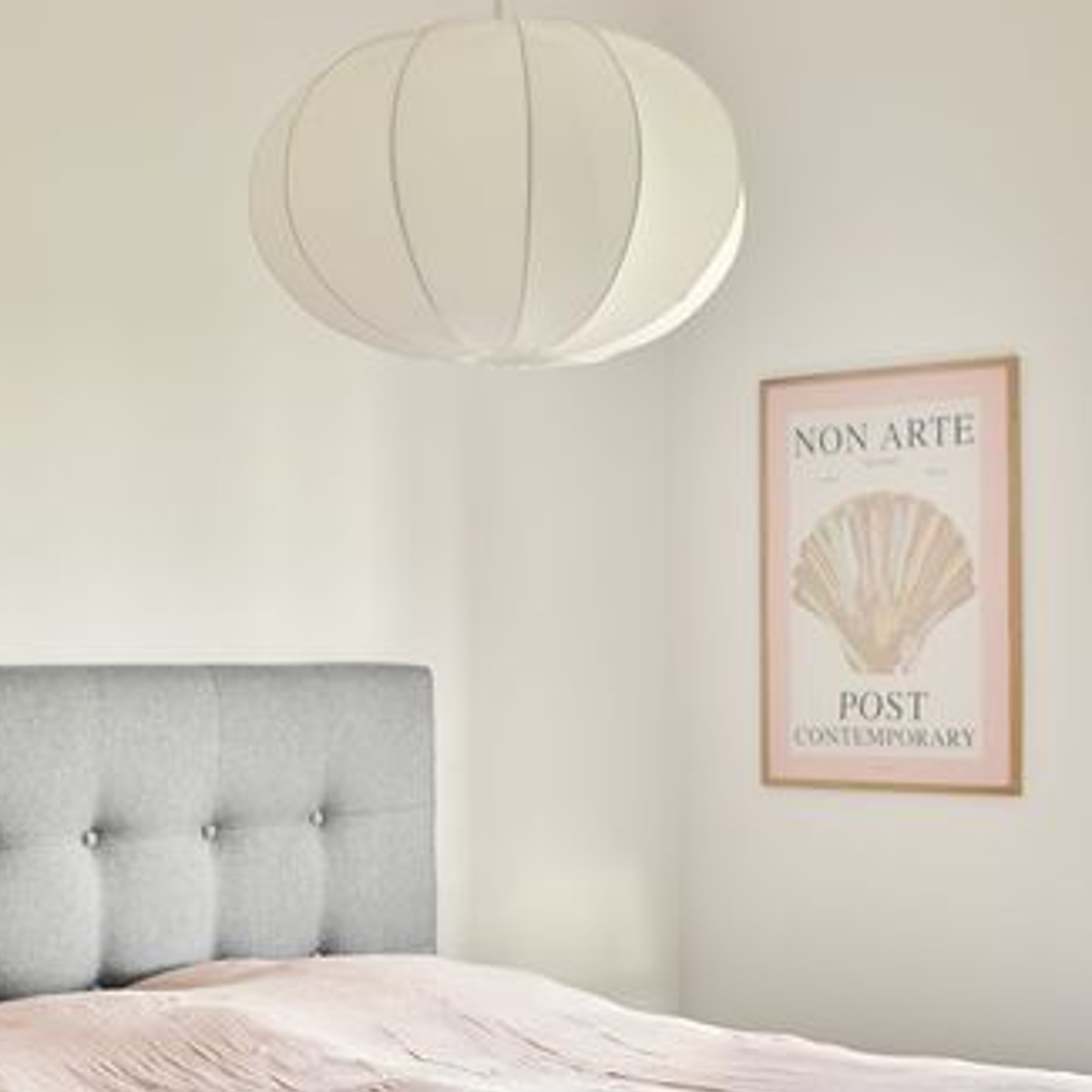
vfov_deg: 23.9
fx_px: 2570
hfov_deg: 24.0
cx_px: 489
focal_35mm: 72
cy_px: 675
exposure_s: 1
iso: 100
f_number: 5.6
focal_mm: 50
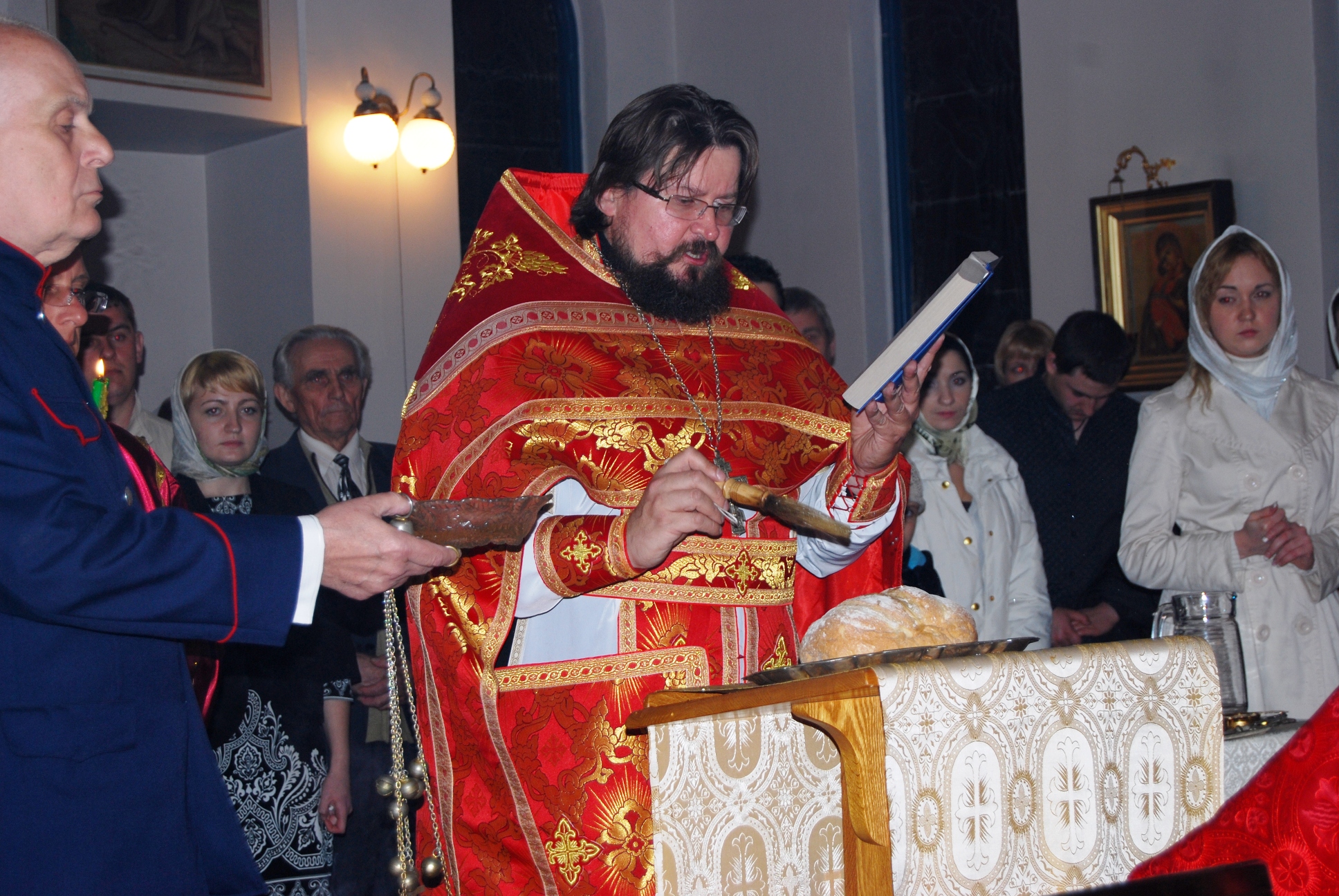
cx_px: 670
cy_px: 448
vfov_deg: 18.2
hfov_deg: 27.0
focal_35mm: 75
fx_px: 2793
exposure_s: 1/60
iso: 200
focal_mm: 50
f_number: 5.6
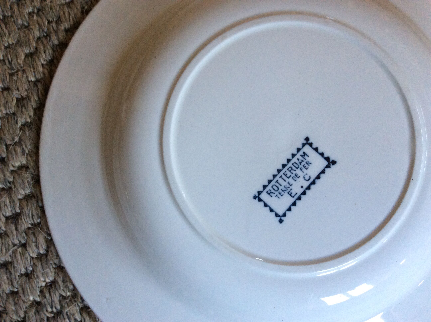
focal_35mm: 32
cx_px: 216
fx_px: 398
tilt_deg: -85.1
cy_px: 161
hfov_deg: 56.9
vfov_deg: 44.1
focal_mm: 3.3
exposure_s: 1/25
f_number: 2.4
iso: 125
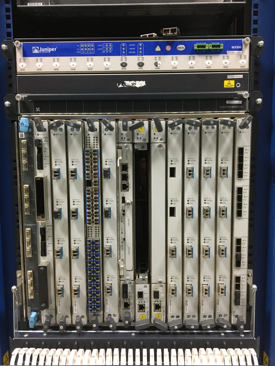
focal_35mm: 29
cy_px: 183
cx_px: 138
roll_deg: +0.0
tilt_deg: -4.8
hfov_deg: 48.2
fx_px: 307
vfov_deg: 61.7
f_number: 2.2
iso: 200
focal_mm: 4.15
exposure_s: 1/25
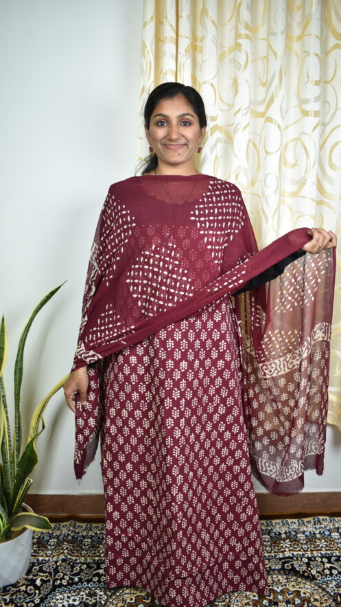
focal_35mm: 32
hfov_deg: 36.6
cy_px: 308
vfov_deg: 61.0
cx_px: 196
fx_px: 515
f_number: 4.5
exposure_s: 1/40
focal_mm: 20
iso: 200
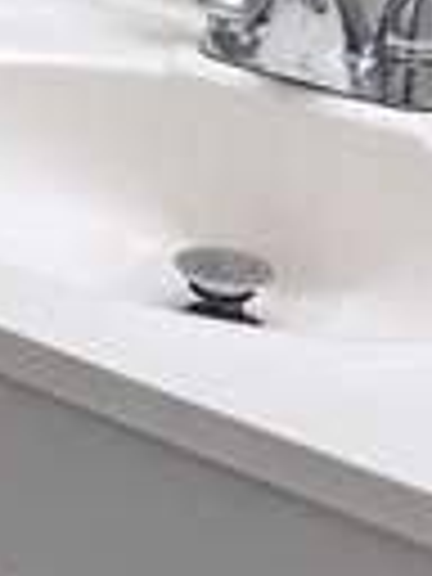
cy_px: -94
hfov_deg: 10.1
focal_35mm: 130
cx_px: -558
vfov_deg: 14.7
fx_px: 2163
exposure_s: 1/120
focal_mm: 5.1
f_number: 1.6
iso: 64
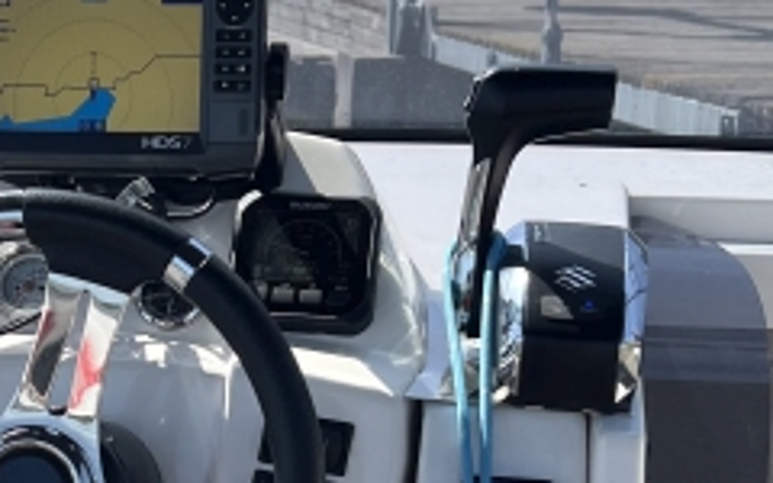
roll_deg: -0.6
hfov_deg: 22.3
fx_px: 1938
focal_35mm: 92
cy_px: 502
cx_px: 174
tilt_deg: -17.1
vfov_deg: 14.0
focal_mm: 5.7
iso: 50
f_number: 1.5
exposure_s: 1/2513
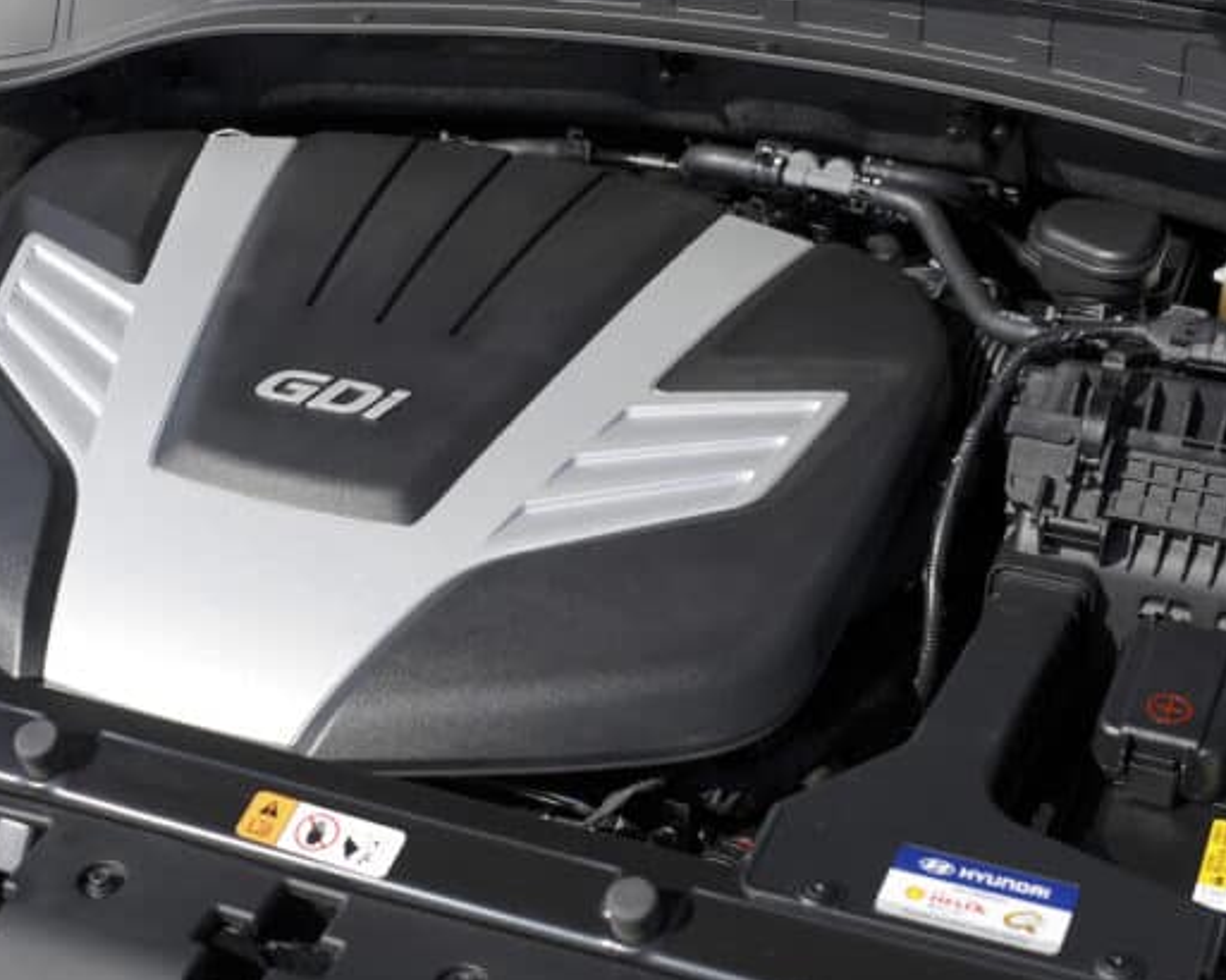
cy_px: 480
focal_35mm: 64
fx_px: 2321
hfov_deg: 29.5
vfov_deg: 23.8
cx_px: 464
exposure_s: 1/640
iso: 250
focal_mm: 50
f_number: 7.1
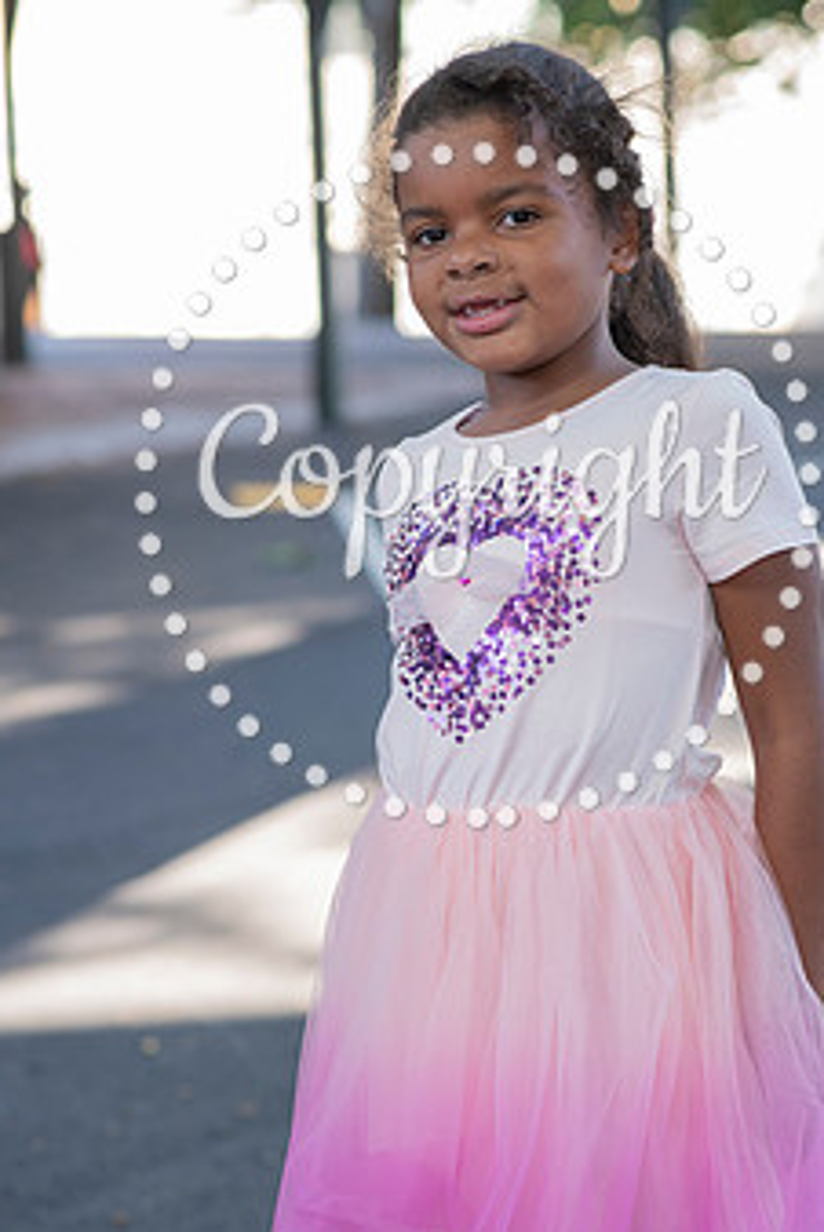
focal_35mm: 113
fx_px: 3871
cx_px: 478
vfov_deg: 18.1
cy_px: 616
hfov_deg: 12.1
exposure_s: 1/200
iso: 500
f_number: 4
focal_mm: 85
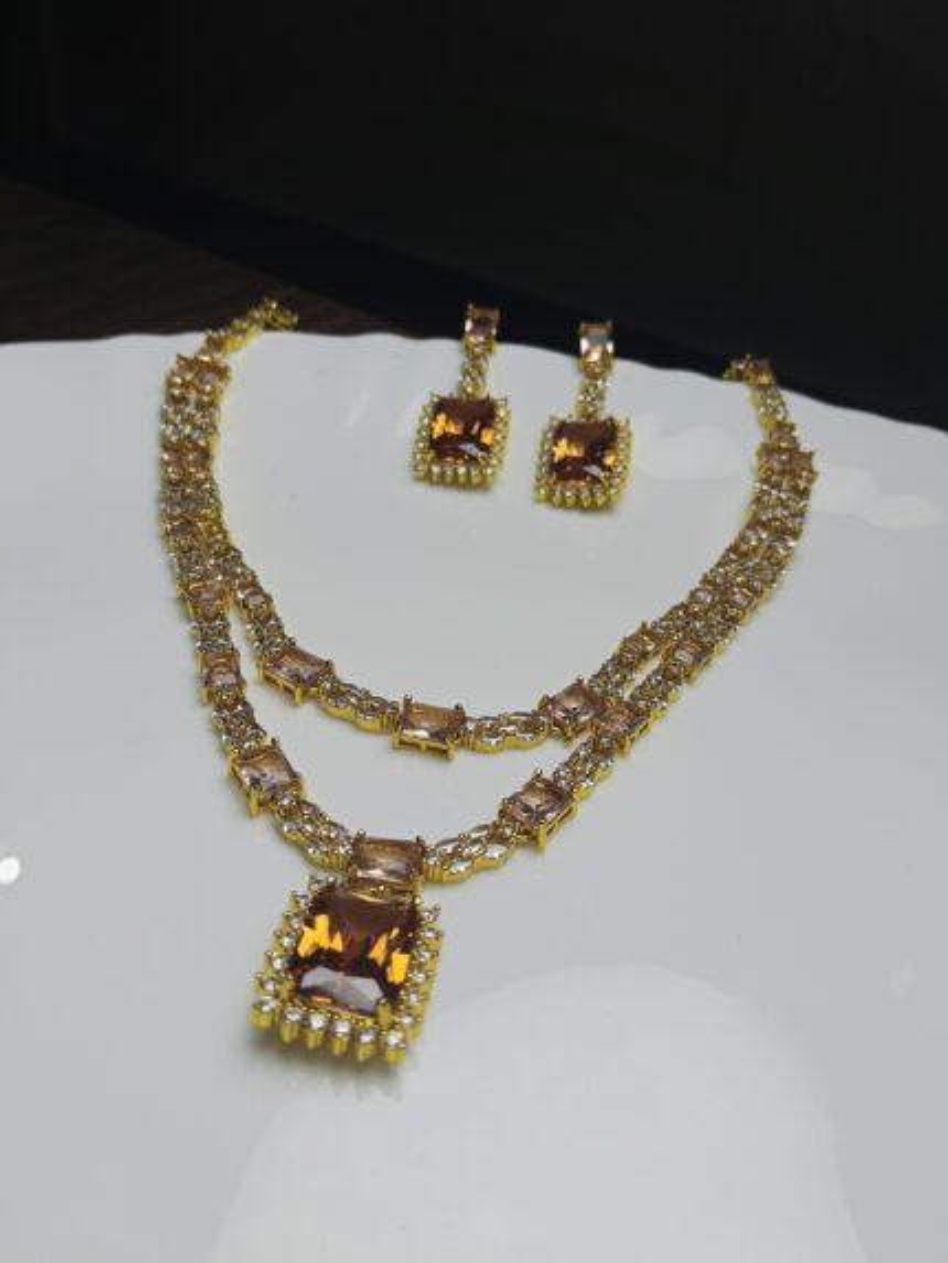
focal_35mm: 27
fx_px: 986
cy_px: 632
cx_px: 474
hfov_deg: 51.4
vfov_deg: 65.3
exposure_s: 1/167
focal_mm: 3.98
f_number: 1.8
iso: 50
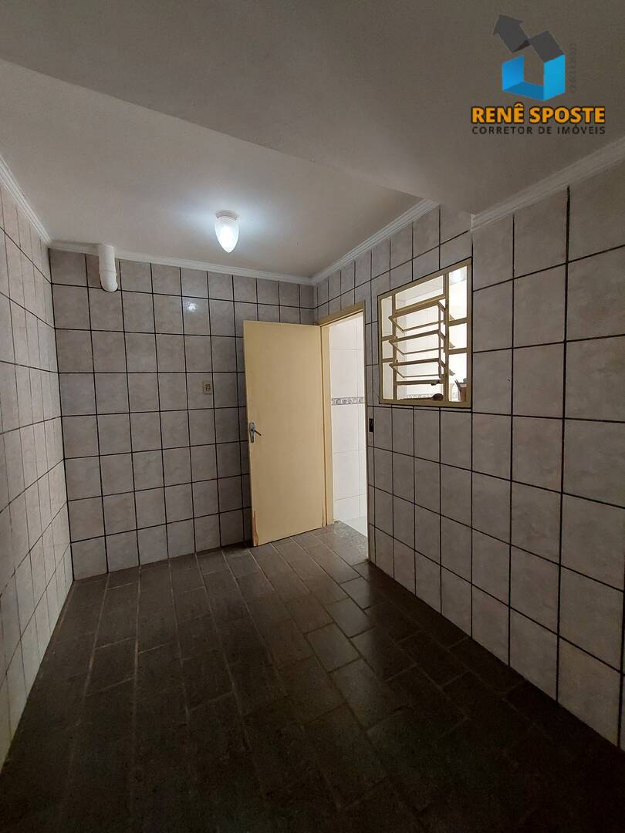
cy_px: 416
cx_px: 312
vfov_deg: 106.2
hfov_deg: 89.9
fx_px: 313
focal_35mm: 13
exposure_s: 1/40
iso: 400
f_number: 2.2
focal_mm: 1.74
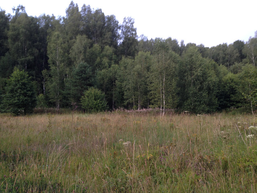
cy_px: 96
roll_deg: +2.5
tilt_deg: +2.9
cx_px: 128
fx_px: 245
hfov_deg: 55.4
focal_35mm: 33
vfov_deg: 42.9
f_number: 2.4
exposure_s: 1/24
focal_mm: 4.12
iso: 50
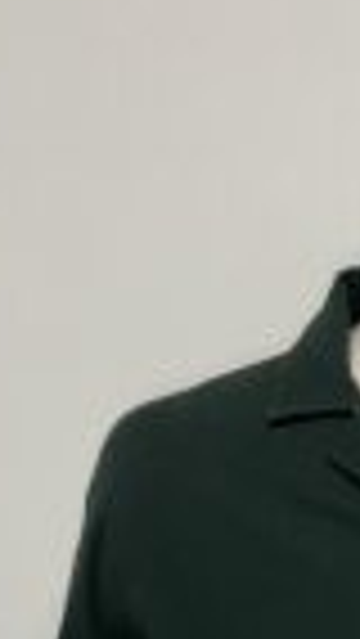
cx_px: 468
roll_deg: +1.3
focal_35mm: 86
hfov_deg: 13.6
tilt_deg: -12.3
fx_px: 1458
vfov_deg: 22.2
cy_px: 828
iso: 80
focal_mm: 3.99
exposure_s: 1/50
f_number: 1.8
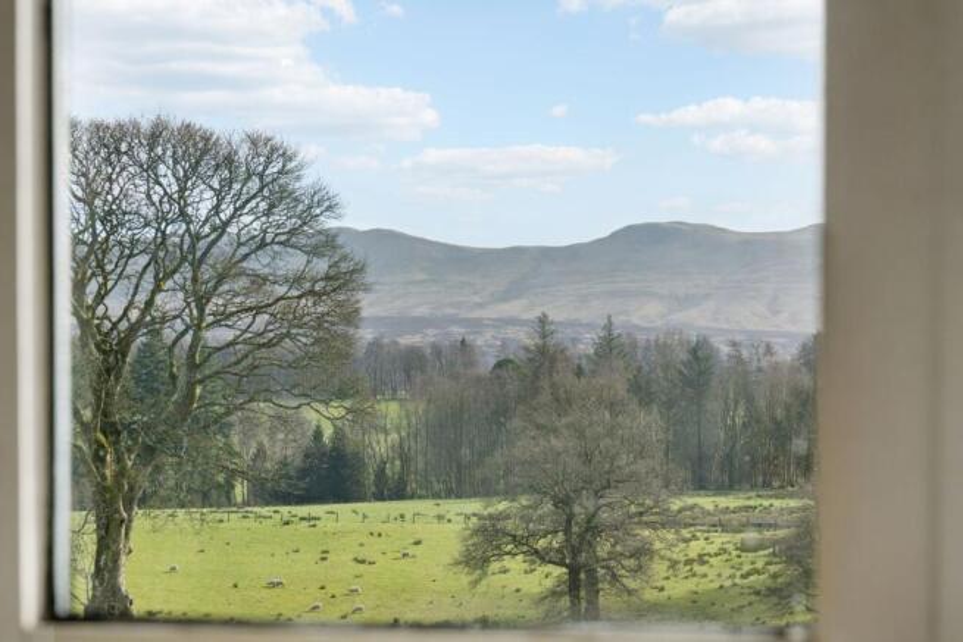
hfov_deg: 20.6
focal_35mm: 99
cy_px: 321
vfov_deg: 13.8
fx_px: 2649
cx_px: 482
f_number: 10
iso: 640
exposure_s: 1/1600
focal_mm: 66
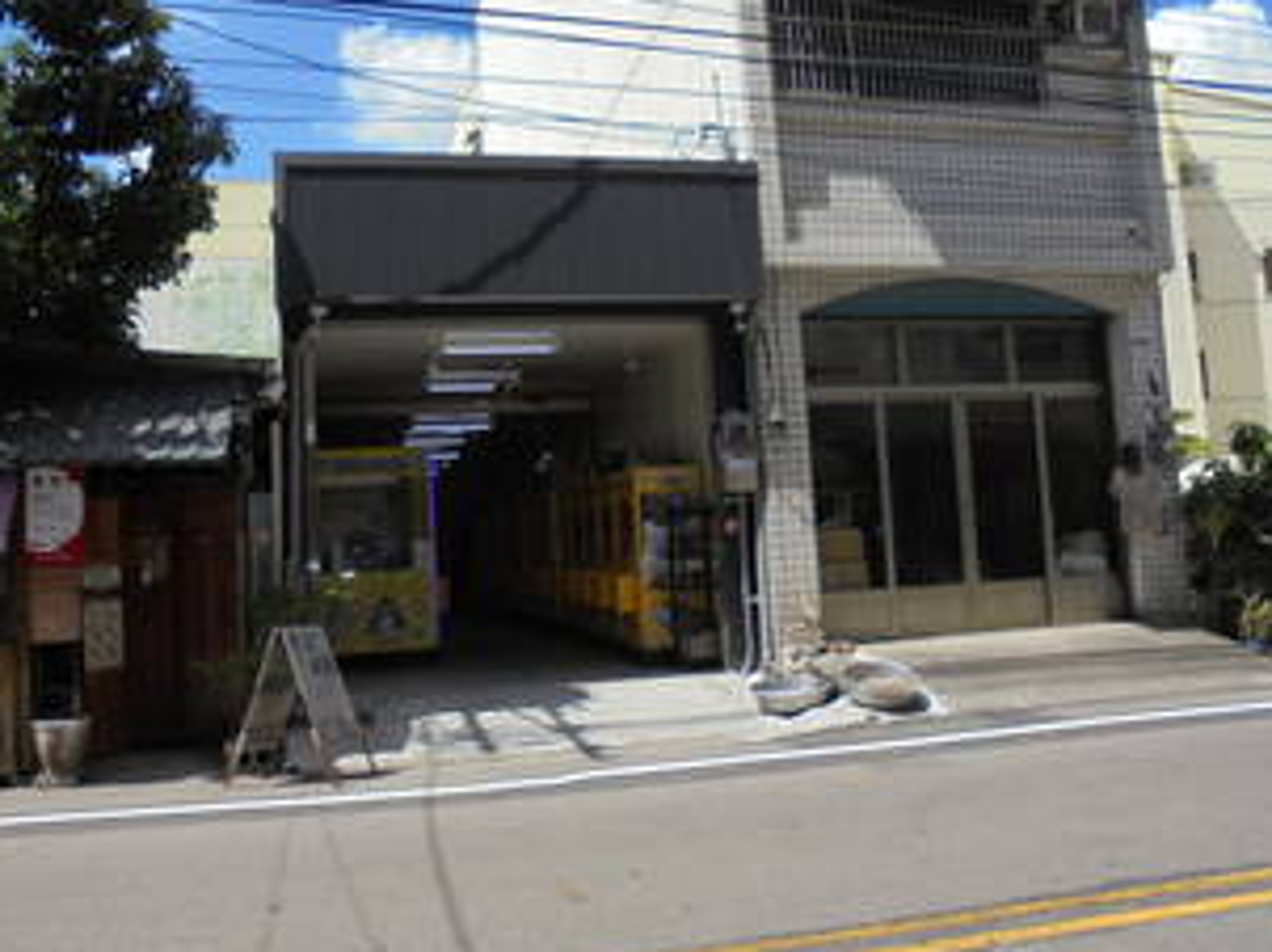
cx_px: 573
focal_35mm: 31
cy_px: 455
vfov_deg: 45.4
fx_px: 1138
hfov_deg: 58.3
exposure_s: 1/800
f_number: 3.5
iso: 100
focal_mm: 4.6
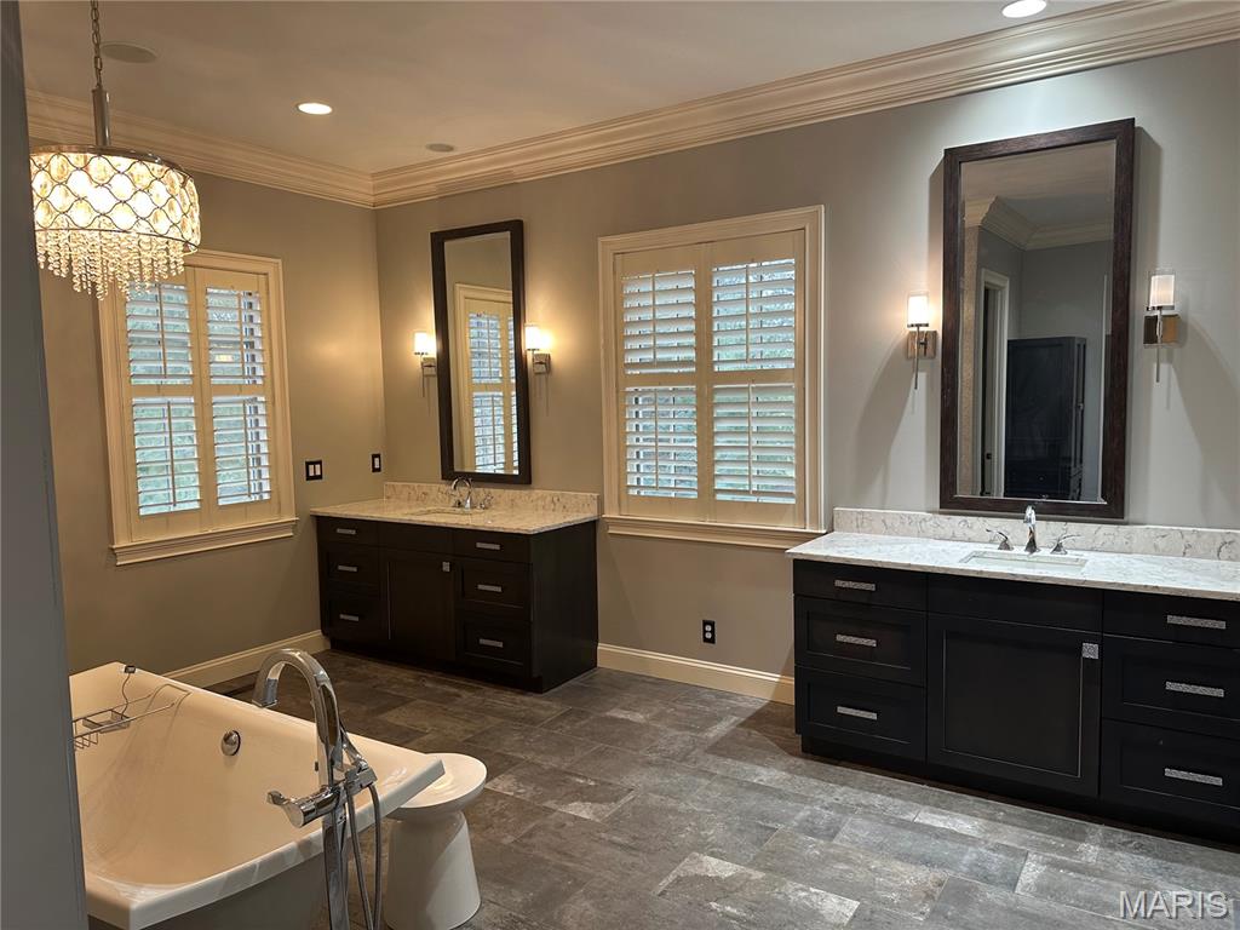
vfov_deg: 56.8
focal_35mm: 24
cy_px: 465
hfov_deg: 71.6
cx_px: 620
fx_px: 860
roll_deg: +1.3
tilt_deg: -4.4
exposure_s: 1/60
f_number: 1.78
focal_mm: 6.86
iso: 125
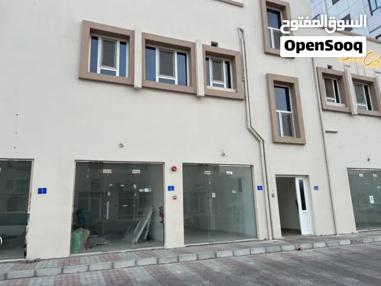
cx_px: 190
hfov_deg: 67.3
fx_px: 286
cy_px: 143
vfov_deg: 53.1
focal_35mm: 26
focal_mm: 5.7
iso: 80
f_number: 1.5
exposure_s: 1/121
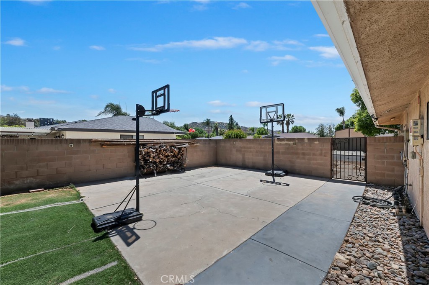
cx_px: 214
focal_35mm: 14
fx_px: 167
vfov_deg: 81.1
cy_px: 142
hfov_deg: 104.3
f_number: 20
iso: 500
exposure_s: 1/500
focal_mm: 14
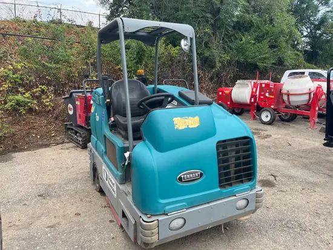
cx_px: 166
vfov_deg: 53.1
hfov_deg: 67.3
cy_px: 125
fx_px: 250
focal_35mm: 26
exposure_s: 1/281
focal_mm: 5.1
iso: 40
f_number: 1.6
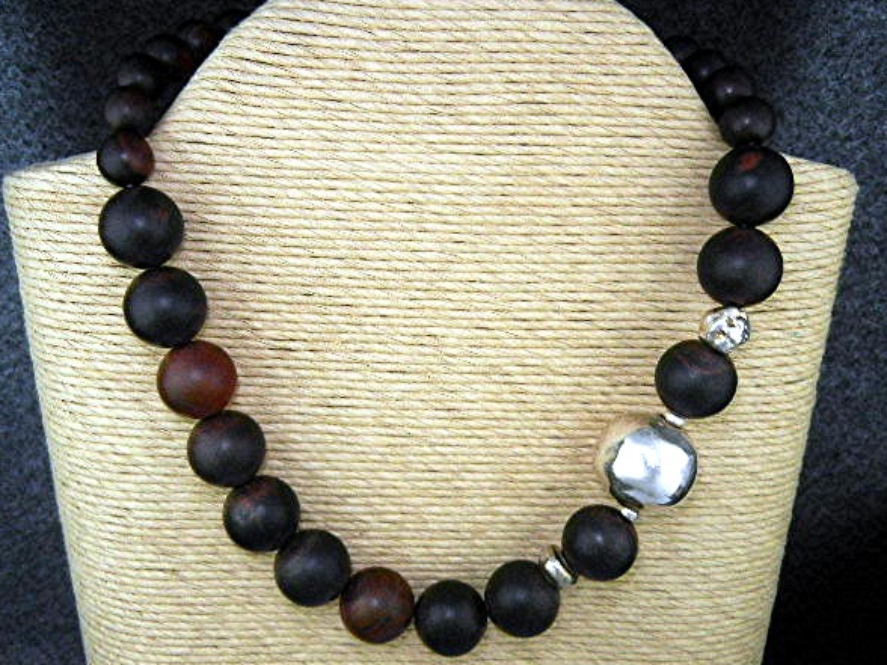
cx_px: 422
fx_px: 948
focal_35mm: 37
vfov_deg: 38.7
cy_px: 327
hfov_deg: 50.1
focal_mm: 6.2
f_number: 7.2
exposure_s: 1/30
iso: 800
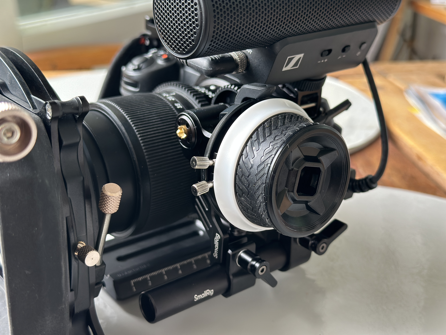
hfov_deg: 39.7
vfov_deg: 30.3
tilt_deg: -23.3
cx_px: 223
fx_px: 618
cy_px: 168
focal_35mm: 48
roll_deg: -1.6
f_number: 1.78
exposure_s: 1/121
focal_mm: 6.86
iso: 80
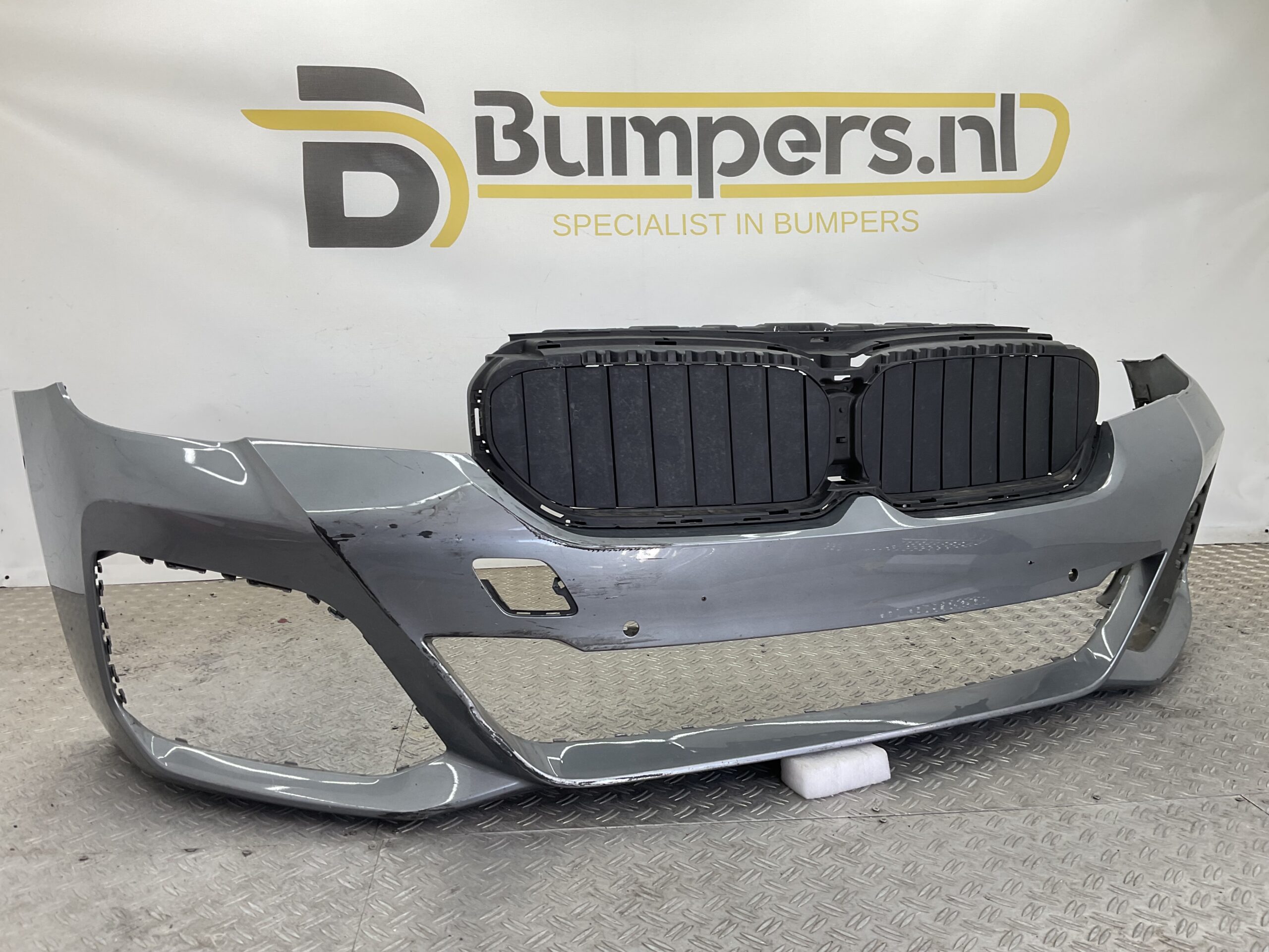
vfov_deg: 48.2
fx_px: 1063
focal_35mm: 29
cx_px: 634
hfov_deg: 61.7
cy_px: 476
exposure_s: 1/108
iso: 16
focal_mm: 3
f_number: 1.8
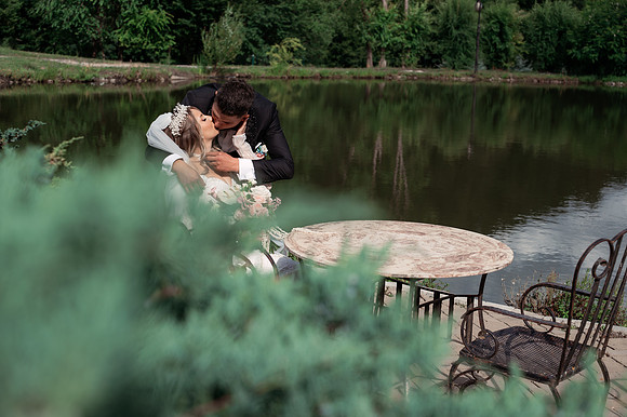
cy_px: 208
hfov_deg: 41.1
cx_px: 314
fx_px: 835
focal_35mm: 48
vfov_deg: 28.0
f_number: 4
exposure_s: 1/1250
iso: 160
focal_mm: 48
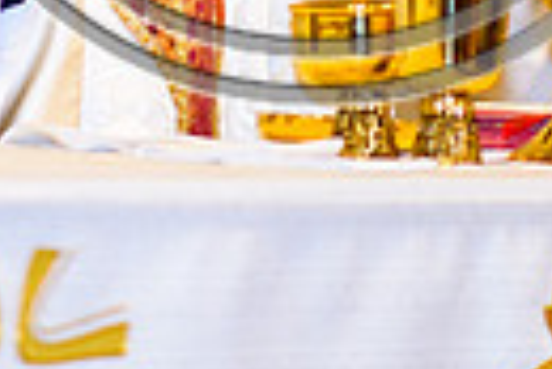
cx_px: 67
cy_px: -288
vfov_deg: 2.5
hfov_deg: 3.8
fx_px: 8351
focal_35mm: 544
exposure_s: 1/100
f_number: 1.6
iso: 125
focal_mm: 105
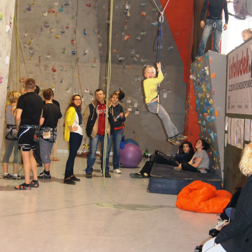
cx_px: 125
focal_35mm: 68
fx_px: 557
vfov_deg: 25.5
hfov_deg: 25.5
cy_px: 133
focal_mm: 35
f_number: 5
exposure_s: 1/60
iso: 1000
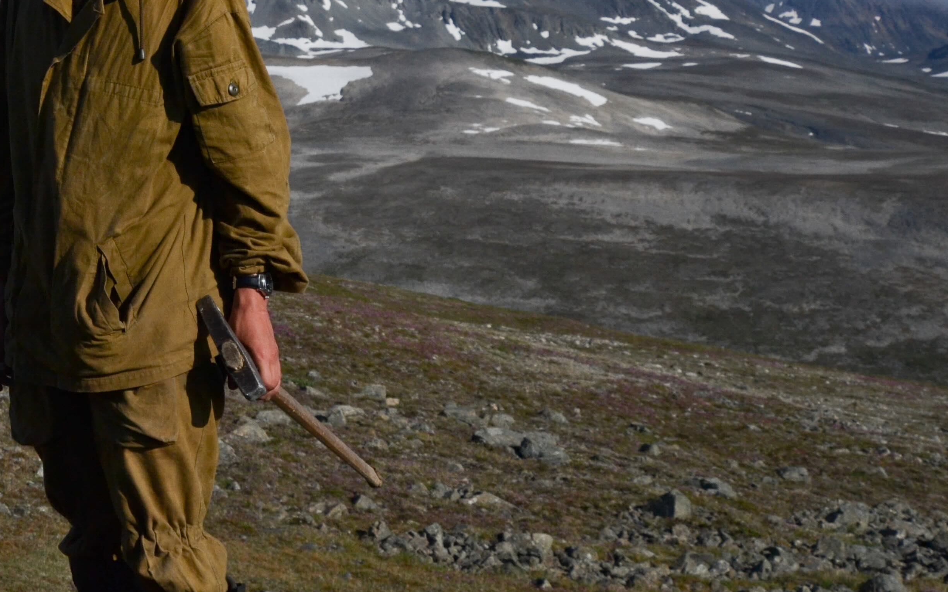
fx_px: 1783
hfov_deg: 28.5
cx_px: 71
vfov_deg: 18.6
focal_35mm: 69
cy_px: 76
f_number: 9
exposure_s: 1/1600
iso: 200
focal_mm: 24
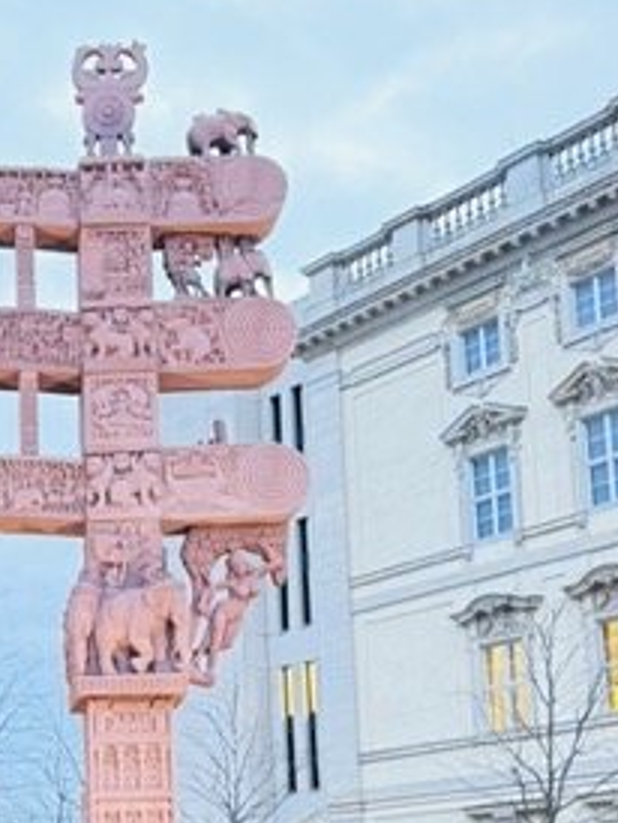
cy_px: 781
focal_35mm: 56
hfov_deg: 24.3
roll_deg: +0.1
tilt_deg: +8.1
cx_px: -78
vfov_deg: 32.2
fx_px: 1331
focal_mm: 6.86
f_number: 1.78
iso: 1000
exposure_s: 1/33
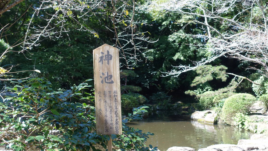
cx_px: 134
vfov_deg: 27.1
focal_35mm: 44
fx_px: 313
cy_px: 86
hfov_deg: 46.4
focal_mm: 14.9
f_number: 2.8
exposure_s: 1/50
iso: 200
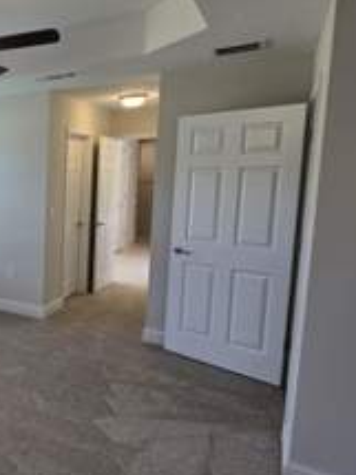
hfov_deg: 34.3
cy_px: 215
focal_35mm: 29
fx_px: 398
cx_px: -106
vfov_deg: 61.6
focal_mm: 2.2
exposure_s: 1/60
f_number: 2.2
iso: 64
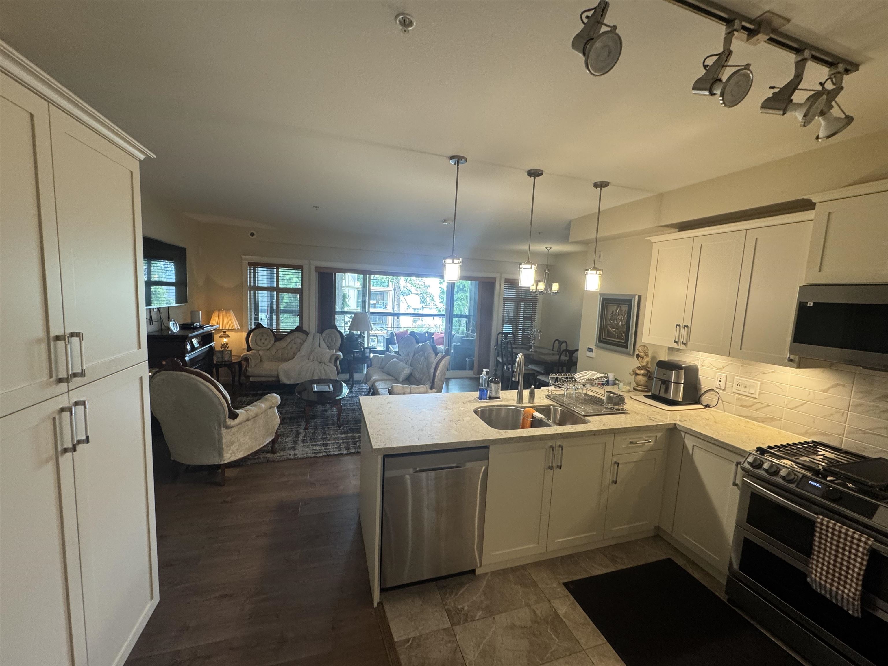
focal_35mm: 14
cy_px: 333
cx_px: 444
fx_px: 359
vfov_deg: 85.7
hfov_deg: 102.1
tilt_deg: -5.7
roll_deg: -2.6
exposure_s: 1/60
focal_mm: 2.22
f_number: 2.2
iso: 200
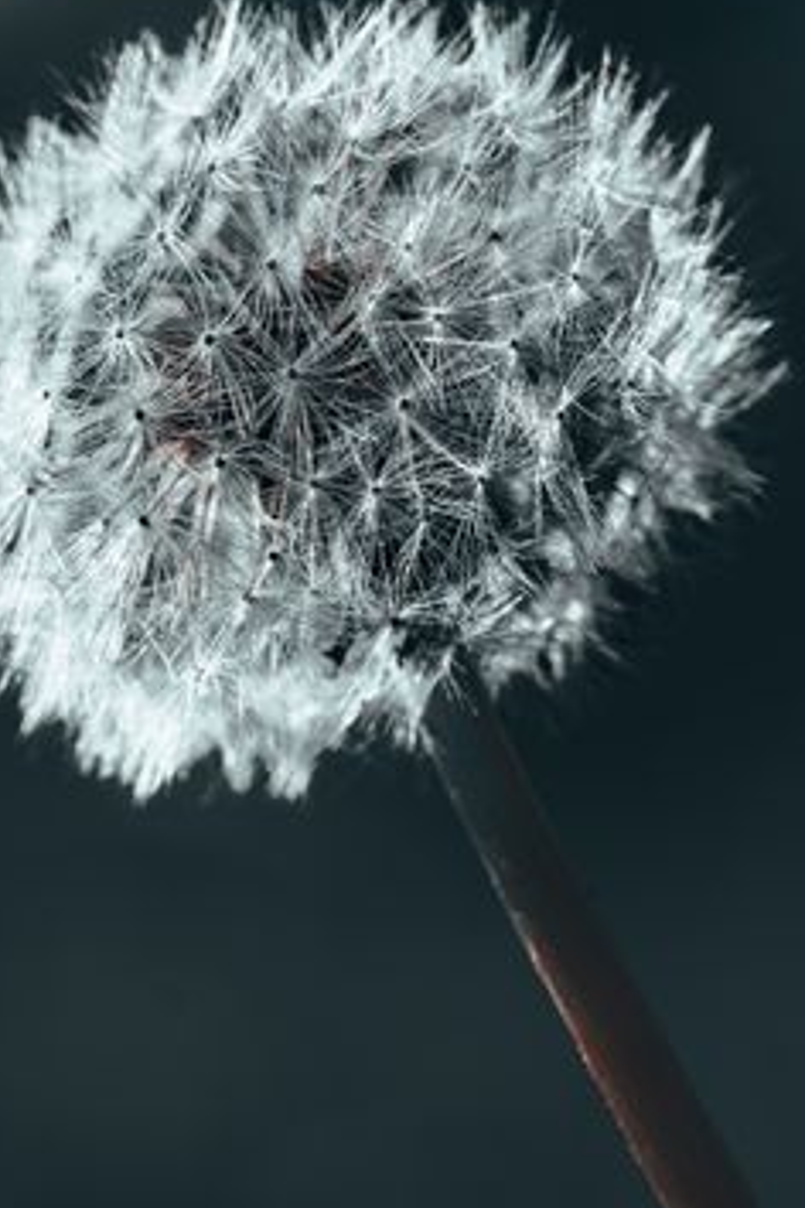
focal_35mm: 195
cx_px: 377
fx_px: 6540
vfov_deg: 10.5
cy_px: 498
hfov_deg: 7.0
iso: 100
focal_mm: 90
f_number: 6.3
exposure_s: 1/250
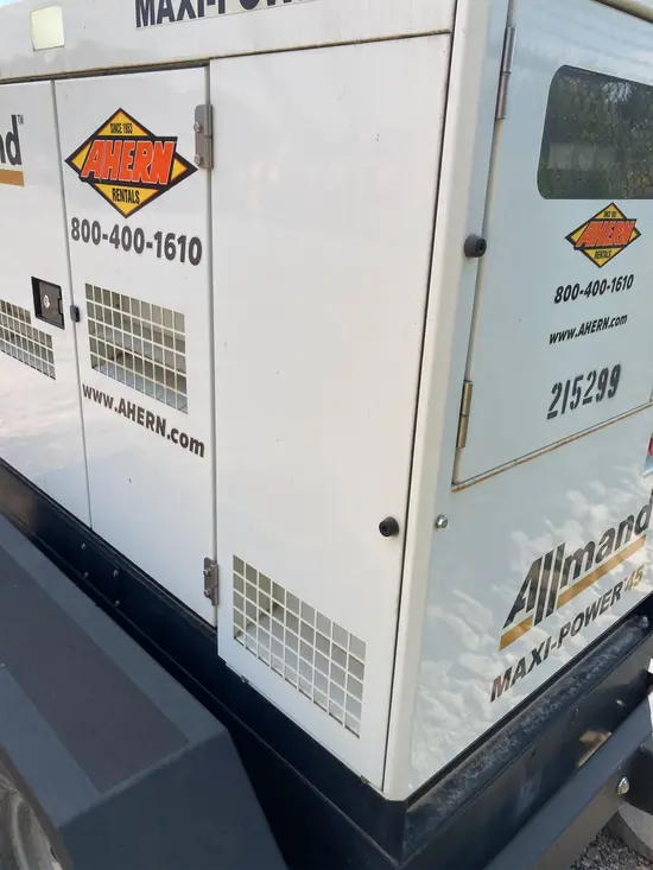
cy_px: 435
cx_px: 326
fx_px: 704
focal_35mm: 28
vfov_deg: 63.4
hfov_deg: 49.8
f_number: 1.8
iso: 20
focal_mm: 3.99
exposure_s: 1/1245
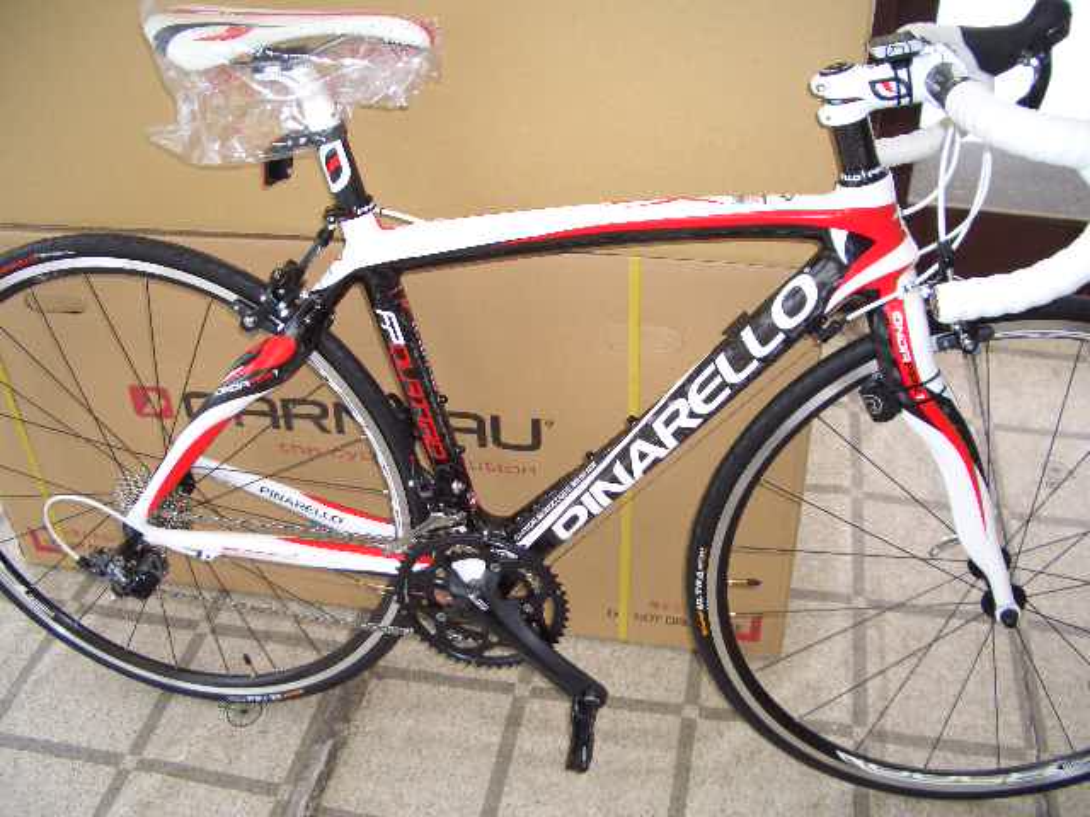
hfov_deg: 52.6
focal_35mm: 35
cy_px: 408
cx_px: 545
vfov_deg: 40.7
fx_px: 1102
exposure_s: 1/80
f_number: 2.6
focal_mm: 5.8
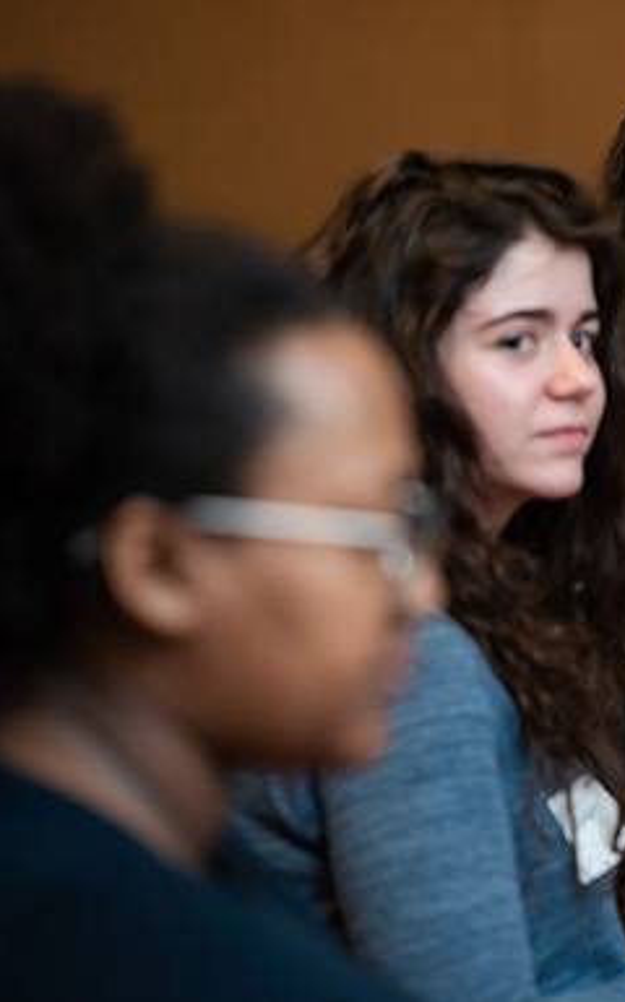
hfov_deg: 4.9
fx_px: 7345
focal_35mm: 269
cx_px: 706
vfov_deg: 7.8
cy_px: 501
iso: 1600
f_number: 3.5
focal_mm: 175
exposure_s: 1/200
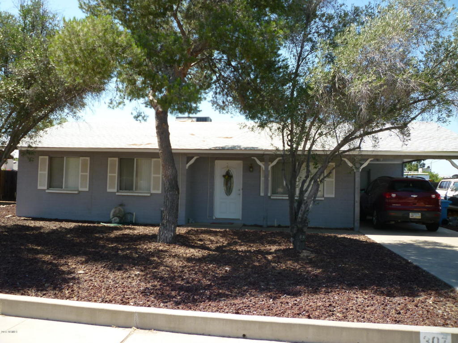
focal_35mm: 29
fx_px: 384
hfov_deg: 61.7
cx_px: 229
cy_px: 172
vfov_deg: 48.2
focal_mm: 5.2
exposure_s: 1/320
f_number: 3.3
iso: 80
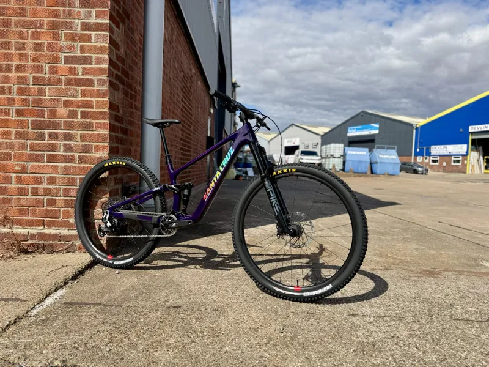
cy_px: 184
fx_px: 339
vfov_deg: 56.8
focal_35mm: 24
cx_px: 244
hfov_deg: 71.6
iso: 80
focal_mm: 6.76
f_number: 1.78
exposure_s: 1/5714
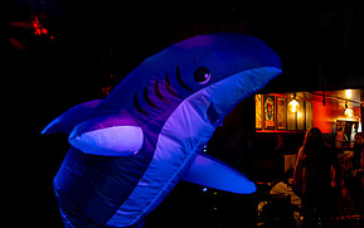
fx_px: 586
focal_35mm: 59
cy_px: 147
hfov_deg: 34.5
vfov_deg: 22.0
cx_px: 193
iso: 5000
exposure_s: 1/100
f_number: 4
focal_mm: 24
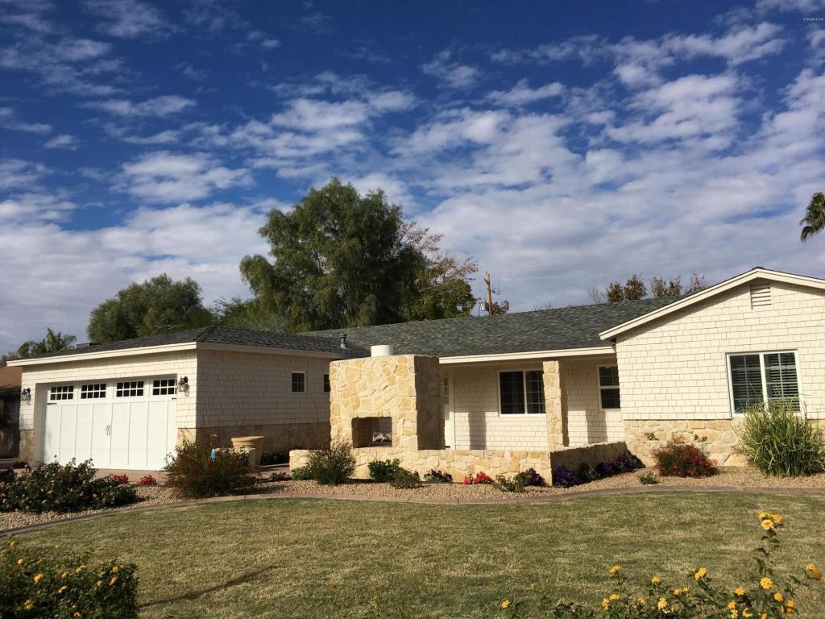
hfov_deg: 61.7
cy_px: 310
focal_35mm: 29
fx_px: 691
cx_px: 412
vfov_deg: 48.2
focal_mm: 4.15
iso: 25
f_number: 2.2
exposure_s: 1/3077
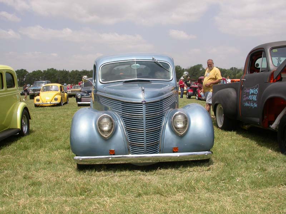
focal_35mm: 38
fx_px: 314
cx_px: 143
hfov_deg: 49.0
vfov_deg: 37.7
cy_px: 107
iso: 100
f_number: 7.5
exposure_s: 1/398
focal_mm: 7.85
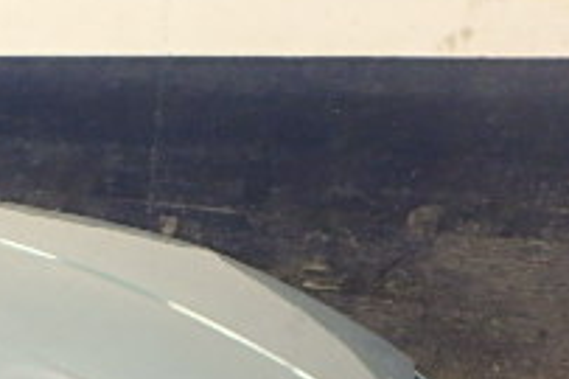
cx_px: -258
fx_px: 1090
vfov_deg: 18.1
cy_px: 519
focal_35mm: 69
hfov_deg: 23.9
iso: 640
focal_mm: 3.7
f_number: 3.5
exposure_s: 1/30
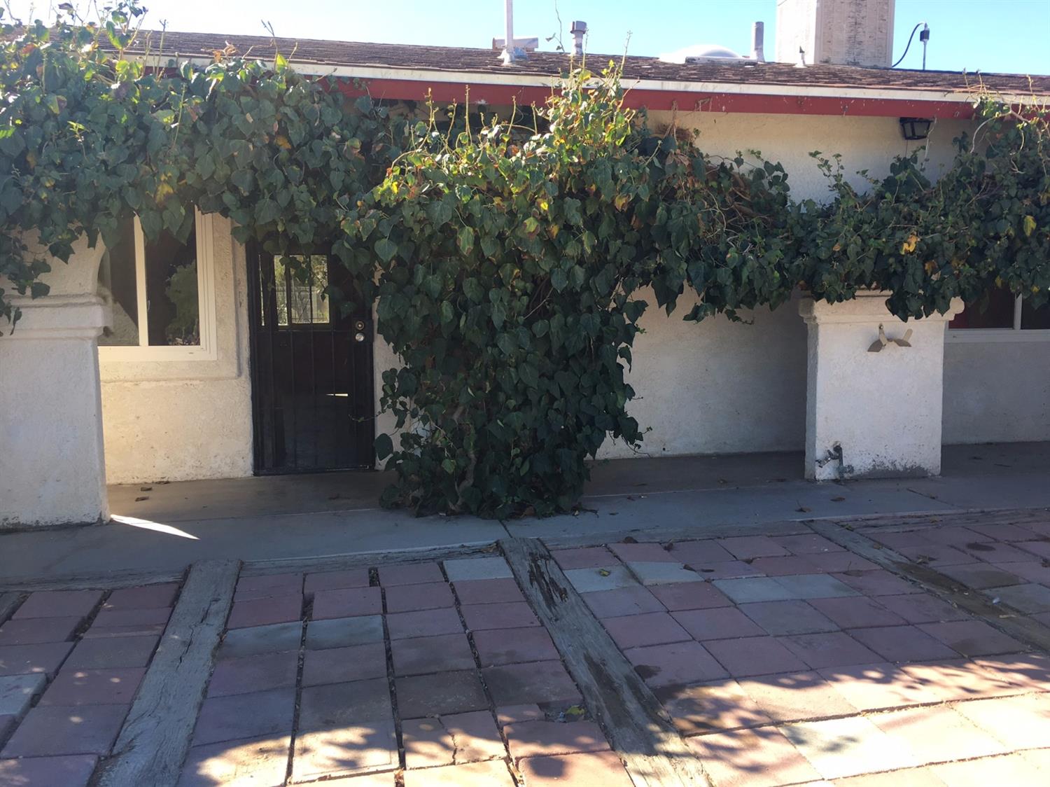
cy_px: 394
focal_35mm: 29
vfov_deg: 48.2
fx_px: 879
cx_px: 525
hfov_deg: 61.7
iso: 25
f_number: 2.2
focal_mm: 4.15
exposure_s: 1/353
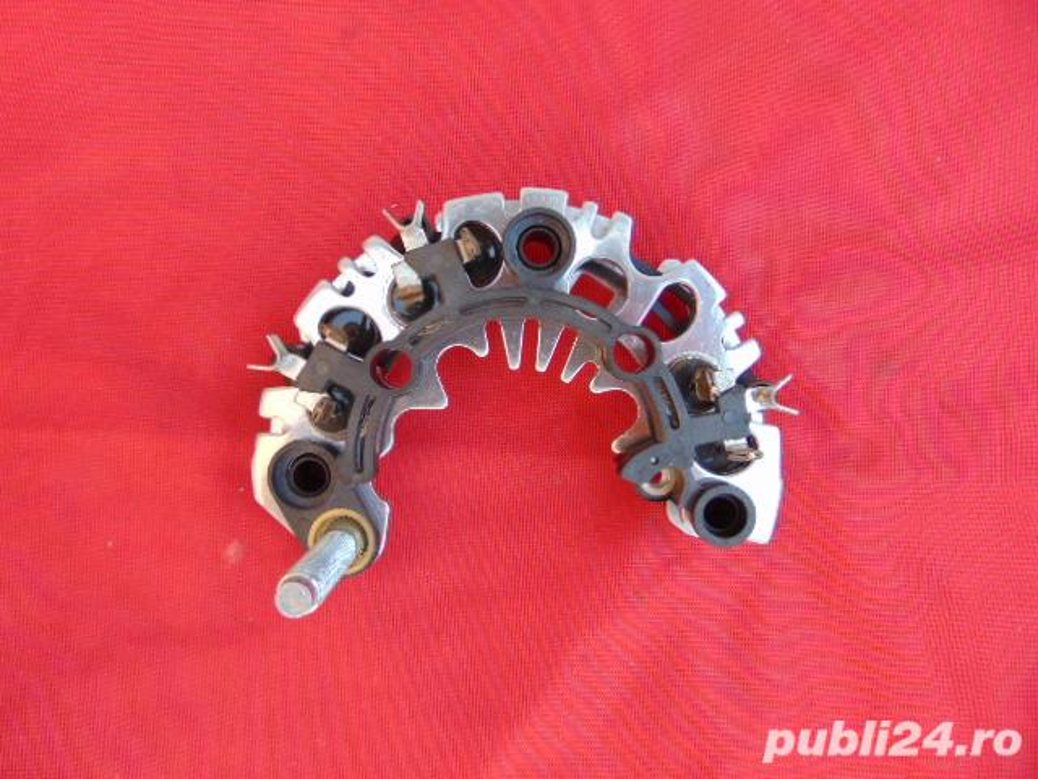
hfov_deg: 69.4
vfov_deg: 54.9
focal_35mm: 25
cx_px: 519
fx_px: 750
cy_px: 390
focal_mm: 4.5
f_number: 3
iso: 80
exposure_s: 1/125
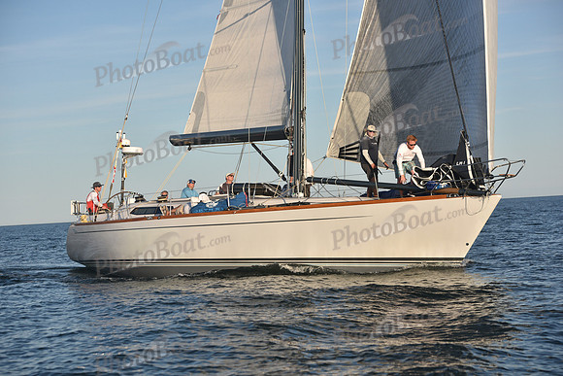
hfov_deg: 21.5
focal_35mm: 95
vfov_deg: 14.4
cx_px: 282
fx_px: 1486
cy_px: 188
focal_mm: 95
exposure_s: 1/800
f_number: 5.6
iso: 250
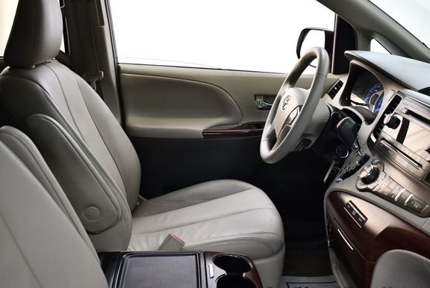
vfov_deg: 33.5
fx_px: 478
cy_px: 147
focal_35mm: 40
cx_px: 214
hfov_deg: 48.4
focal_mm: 18
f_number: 3.5
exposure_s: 1/125
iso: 1000
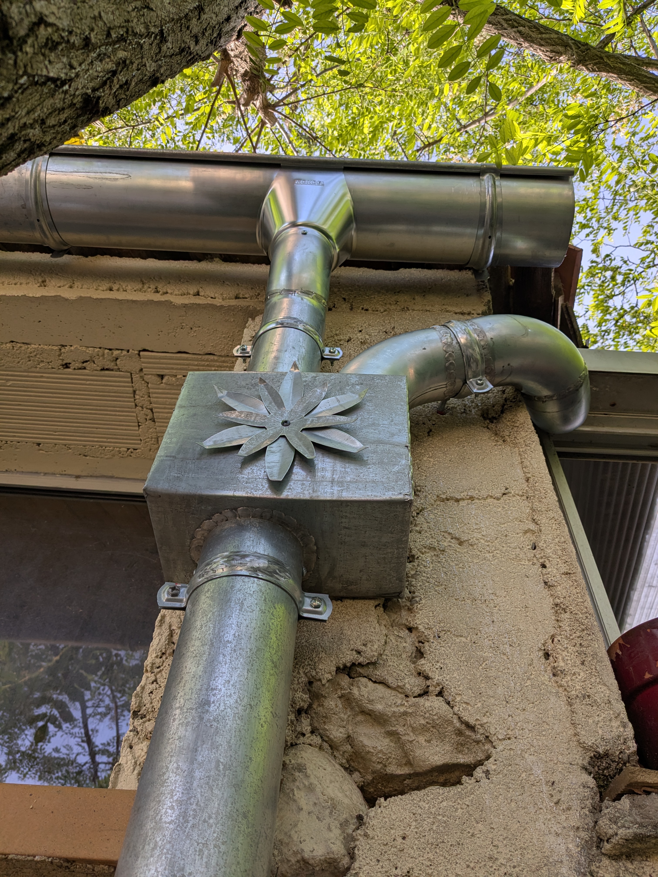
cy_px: 438
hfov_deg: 51.4
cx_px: 329
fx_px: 684
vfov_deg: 65.3
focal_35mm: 27
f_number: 1.73
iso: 44
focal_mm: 4.38
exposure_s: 1/544
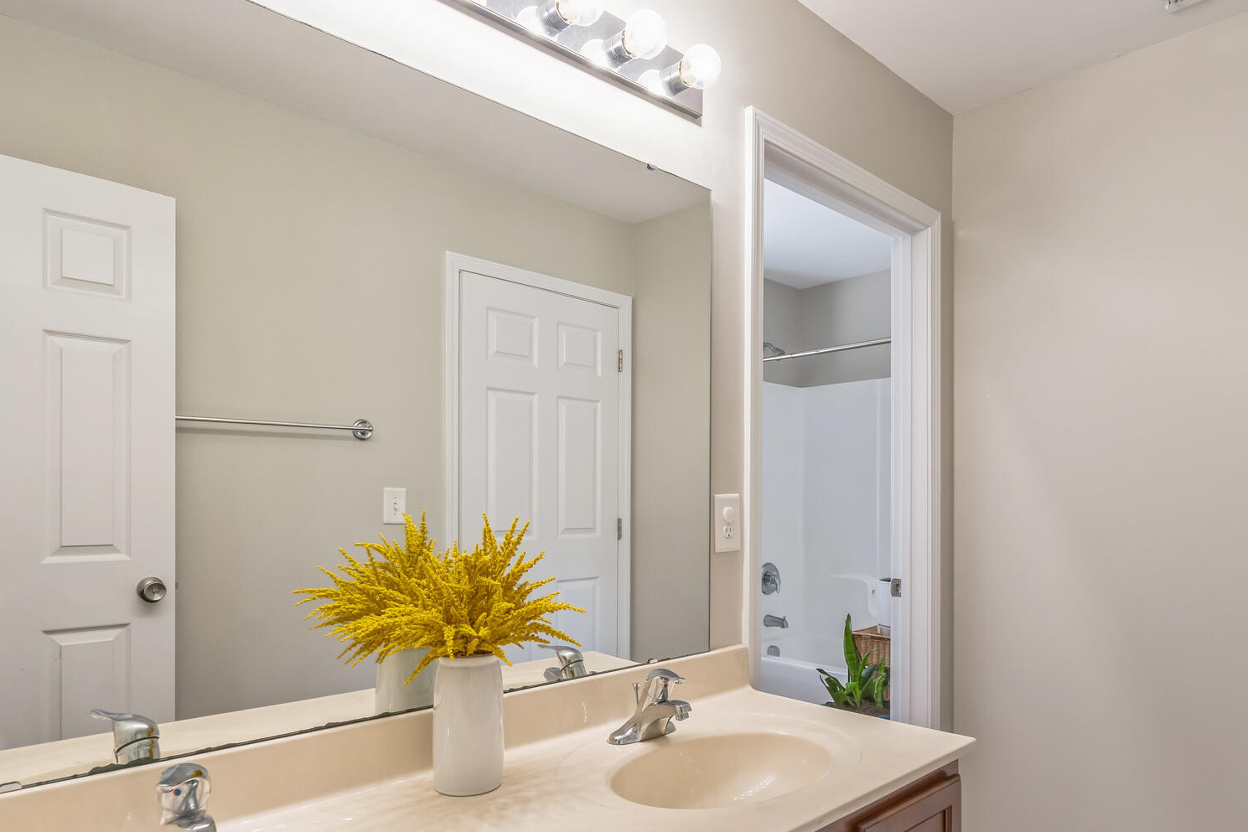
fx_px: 763
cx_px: 688
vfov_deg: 56.9
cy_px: 488
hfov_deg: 78.3
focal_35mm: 22
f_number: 8
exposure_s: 1/6
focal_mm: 16
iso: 200
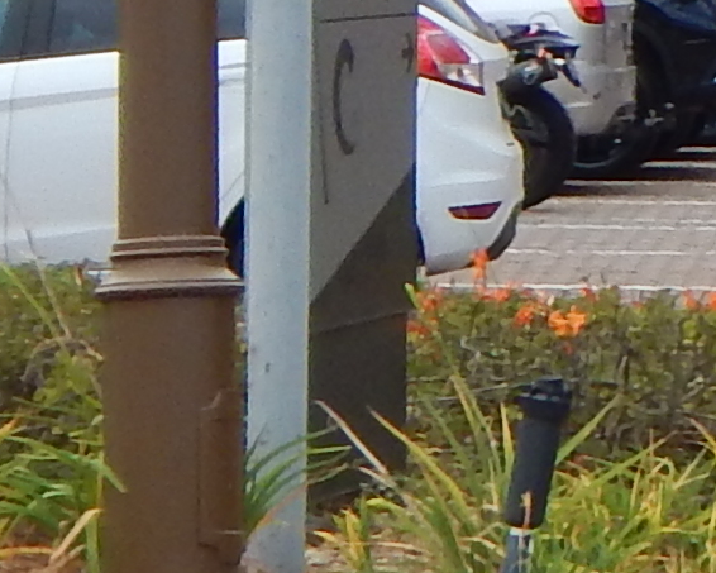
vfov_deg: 3.6
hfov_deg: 4.3
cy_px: -821
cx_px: 2521
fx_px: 9092
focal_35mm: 429
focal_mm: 9.7
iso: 125
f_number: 3.8
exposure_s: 1/320
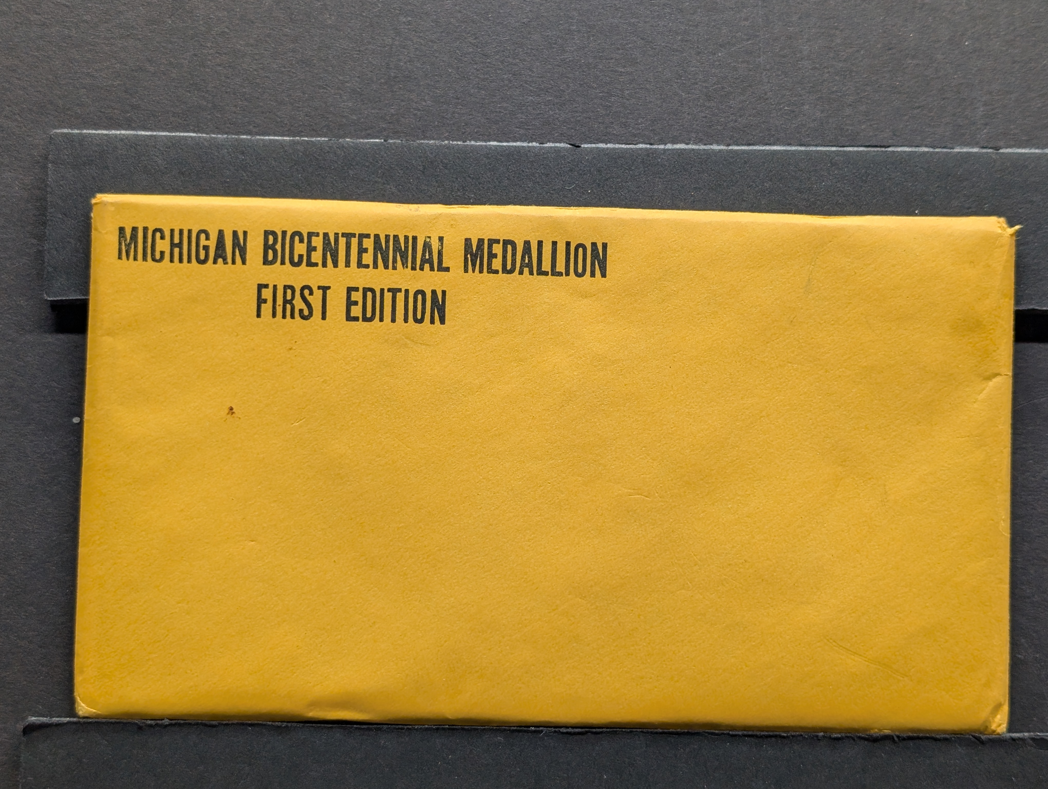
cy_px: 394
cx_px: 524
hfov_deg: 38.9
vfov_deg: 29.7
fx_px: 1486
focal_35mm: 49
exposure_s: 1/126
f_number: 1.68
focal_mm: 6.9
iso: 62
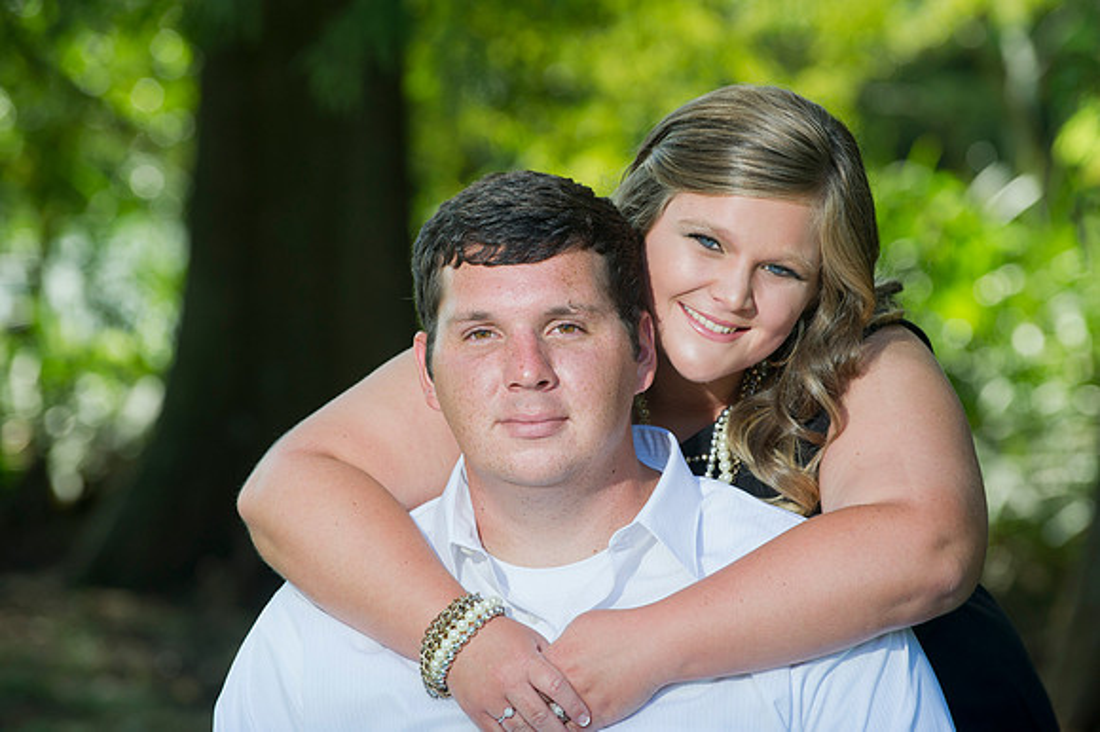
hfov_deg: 11.4
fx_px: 5497
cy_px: 366
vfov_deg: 7.6
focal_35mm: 180
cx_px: 550
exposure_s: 1/250
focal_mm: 180
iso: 320
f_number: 5
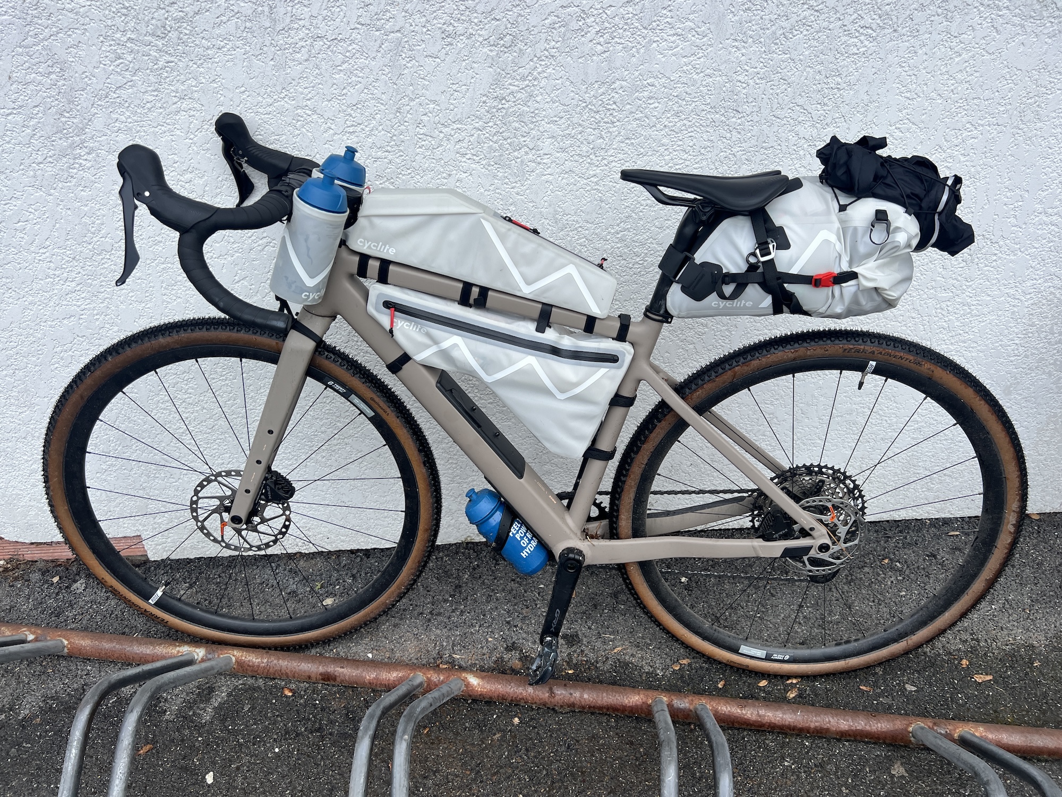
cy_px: 398
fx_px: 798
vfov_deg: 53.1
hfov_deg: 67.3
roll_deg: -0.2
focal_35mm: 26
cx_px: 531
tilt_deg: -30.3
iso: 50
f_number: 1.5
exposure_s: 1/1808
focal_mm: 5.7
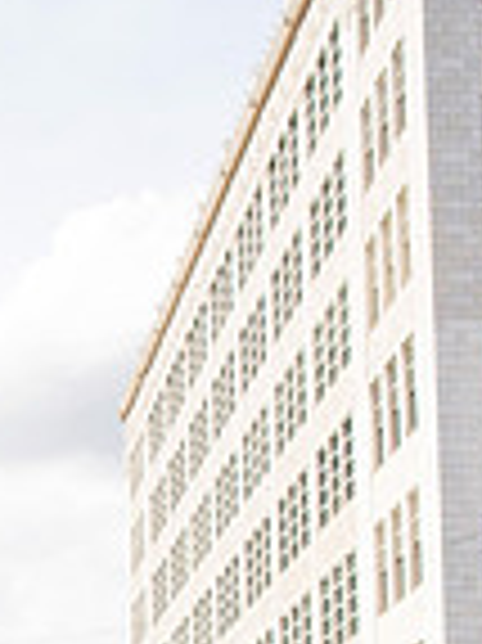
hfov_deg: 16.2
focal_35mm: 88
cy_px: 874
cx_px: -77
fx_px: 1636
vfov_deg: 20.1
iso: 200
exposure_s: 1/1250
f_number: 4
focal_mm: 29
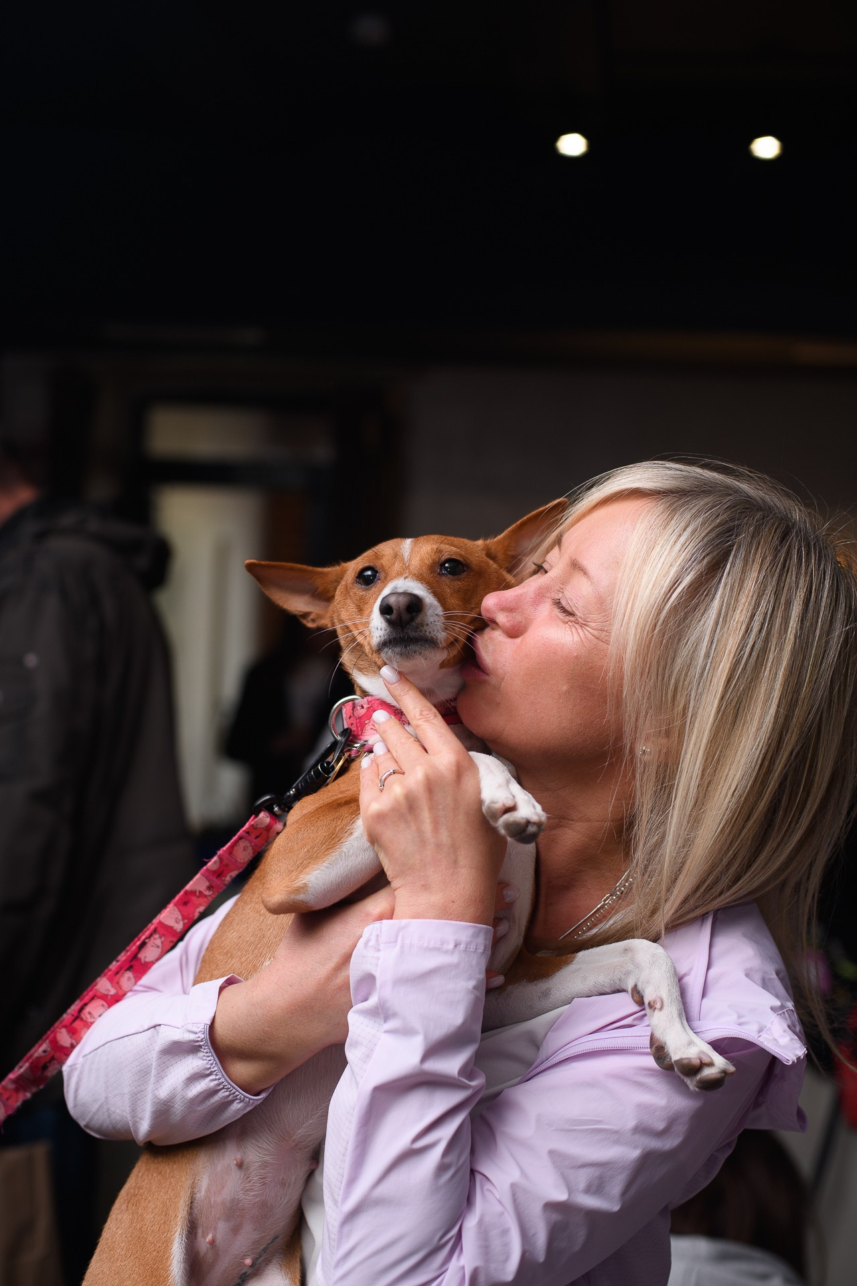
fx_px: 1785
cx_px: 428
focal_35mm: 50
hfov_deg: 27.0
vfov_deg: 39.6
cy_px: 643
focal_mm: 50
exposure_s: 1/200
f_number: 3.5
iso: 250
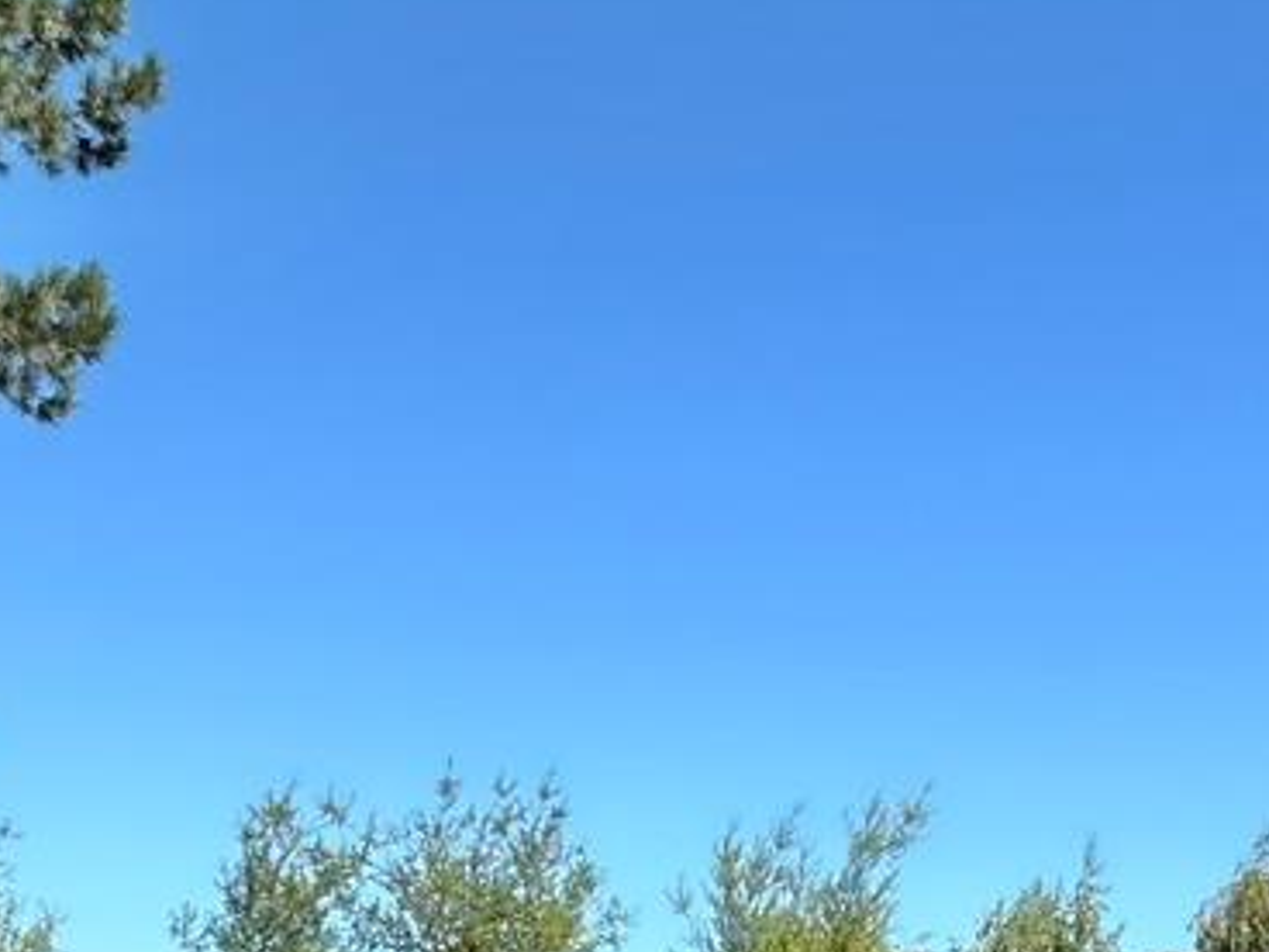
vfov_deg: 22.7
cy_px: 1254
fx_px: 2090
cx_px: 1062
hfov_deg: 32.6
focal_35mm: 57
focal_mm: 2.22
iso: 50
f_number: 2.2
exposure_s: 1/1401
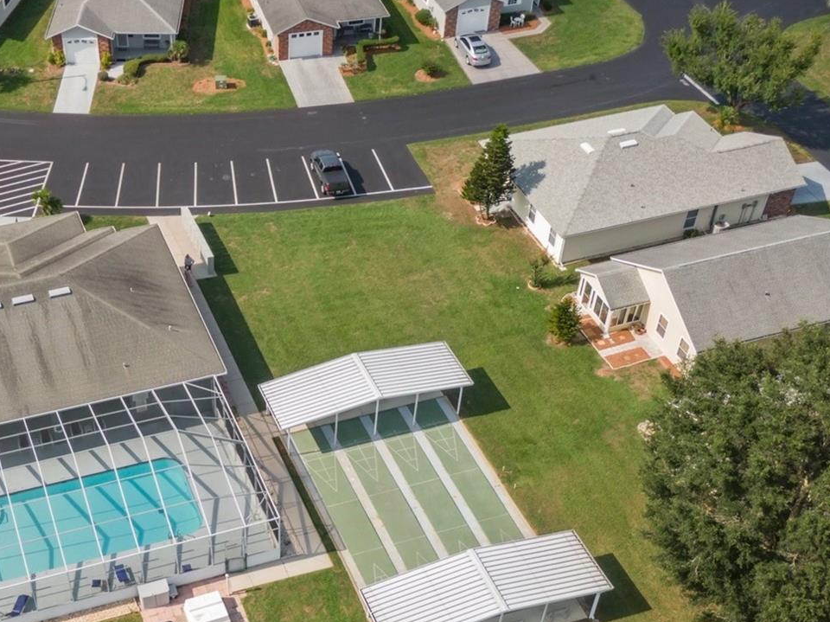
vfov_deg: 28.4
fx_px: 1198
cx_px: 260
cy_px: 500
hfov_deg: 37.7
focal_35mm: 50
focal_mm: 5.22
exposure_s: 1/640
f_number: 3.1
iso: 100
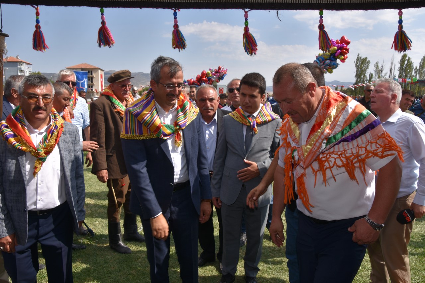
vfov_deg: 47.9
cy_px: 142
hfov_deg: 67.4
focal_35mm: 27
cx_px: 212
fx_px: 319
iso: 100
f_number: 8
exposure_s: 1/250
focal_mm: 18
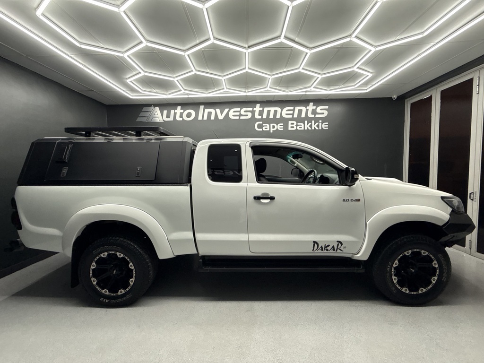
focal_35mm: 14
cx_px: 242
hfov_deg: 102.1
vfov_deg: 85.7
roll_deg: +0.8
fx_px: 196
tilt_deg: -2.4
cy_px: 182
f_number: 2.2
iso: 125
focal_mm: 2.22
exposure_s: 1/100
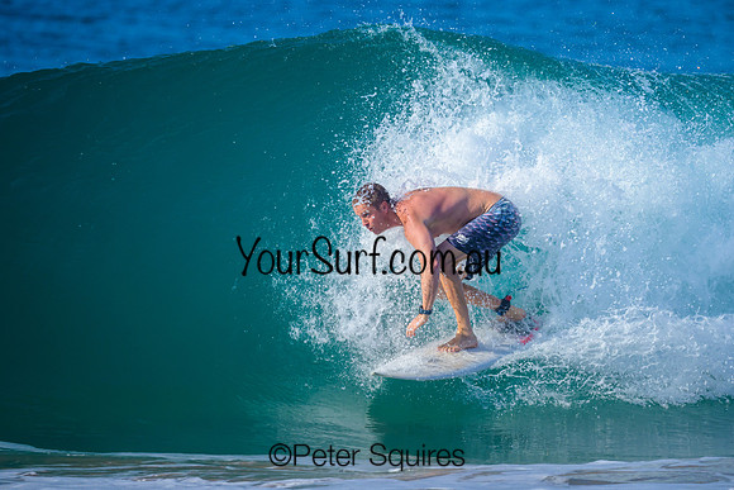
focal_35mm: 1011
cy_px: 238
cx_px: 464
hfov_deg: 2.0
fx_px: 20614
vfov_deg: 1.4
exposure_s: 1/2500
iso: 320
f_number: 6.3
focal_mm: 800
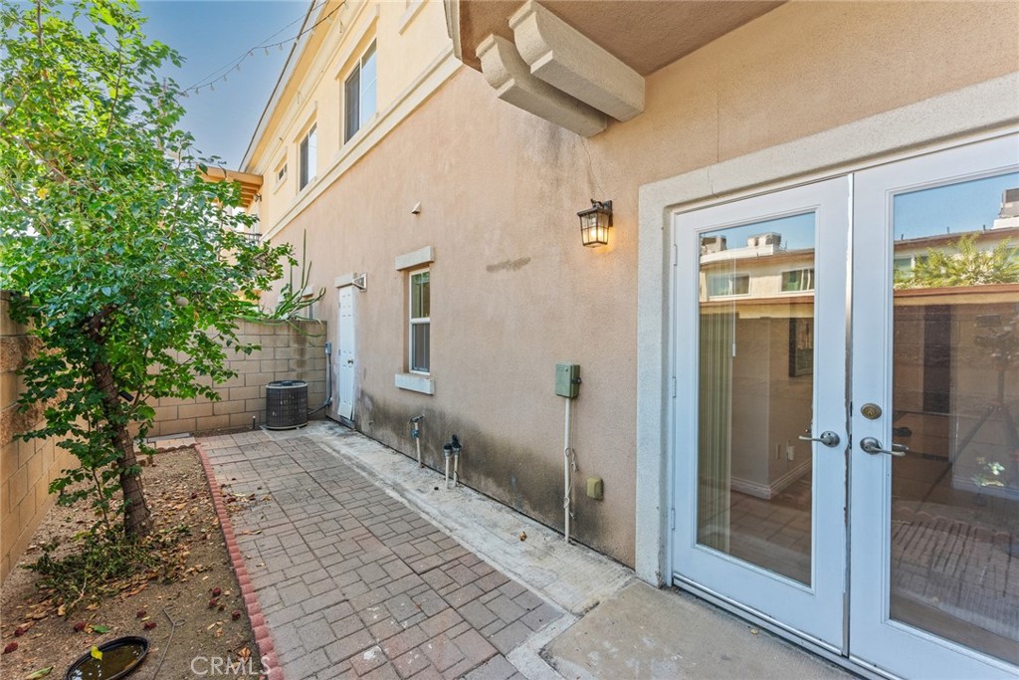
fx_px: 396
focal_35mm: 14
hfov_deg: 104.2
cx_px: 510
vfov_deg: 81.2
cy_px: 340
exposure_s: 1/40
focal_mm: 14
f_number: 6.3
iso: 250
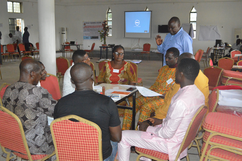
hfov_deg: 49.6
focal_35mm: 39
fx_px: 262
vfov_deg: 34.1
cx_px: 121
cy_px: 80
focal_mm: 26
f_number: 5.6
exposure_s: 1/160
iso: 6400
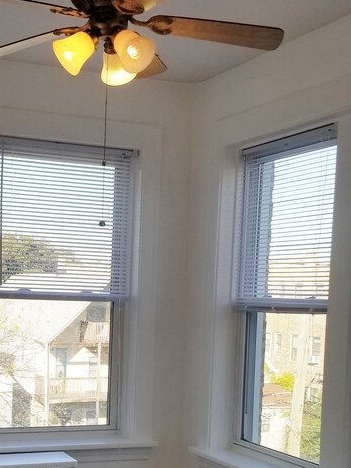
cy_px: 363
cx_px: 96
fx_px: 811
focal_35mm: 60
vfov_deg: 31.5
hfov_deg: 24.2
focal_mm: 4.25
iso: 50
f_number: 1.7
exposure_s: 1/824
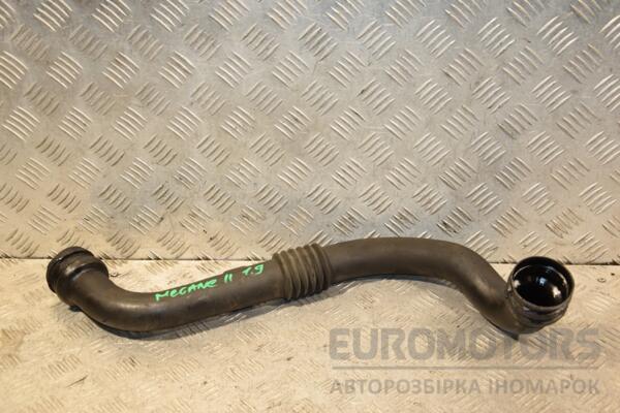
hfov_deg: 37.9
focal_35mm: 52
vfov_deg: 25.8
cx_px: 310
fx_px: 904
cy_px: 206
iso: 800
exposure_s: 1/200
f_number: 5
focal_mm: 35
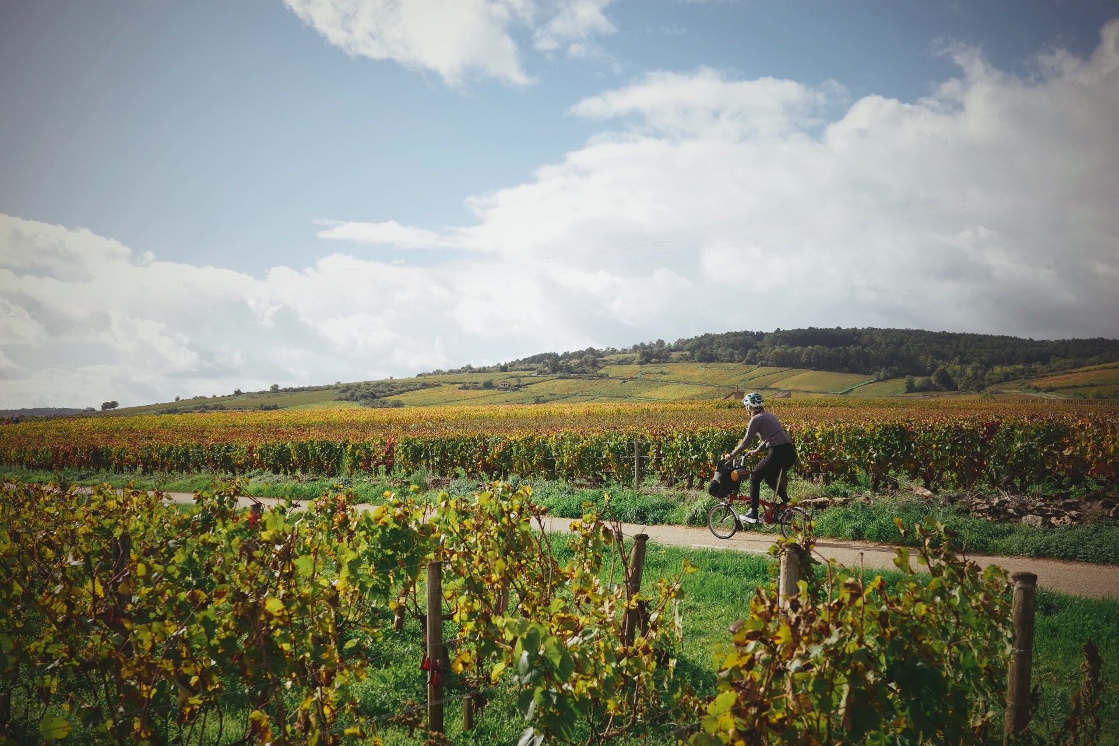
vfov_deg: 33.4
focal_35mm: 40
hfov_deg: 48.5
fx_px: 1243
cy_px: 373
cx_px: 560
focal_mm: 26
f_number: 5.6
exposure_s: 1/640
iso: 160
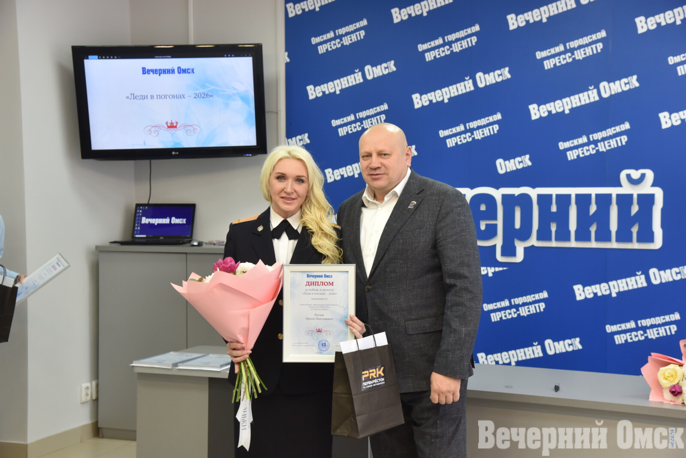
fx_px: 991
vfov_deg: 26.0
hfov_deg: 38.2
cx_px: 343
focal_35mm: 52
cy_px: 229
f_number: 5.6
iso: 1250
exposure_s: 1/160
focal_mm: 52
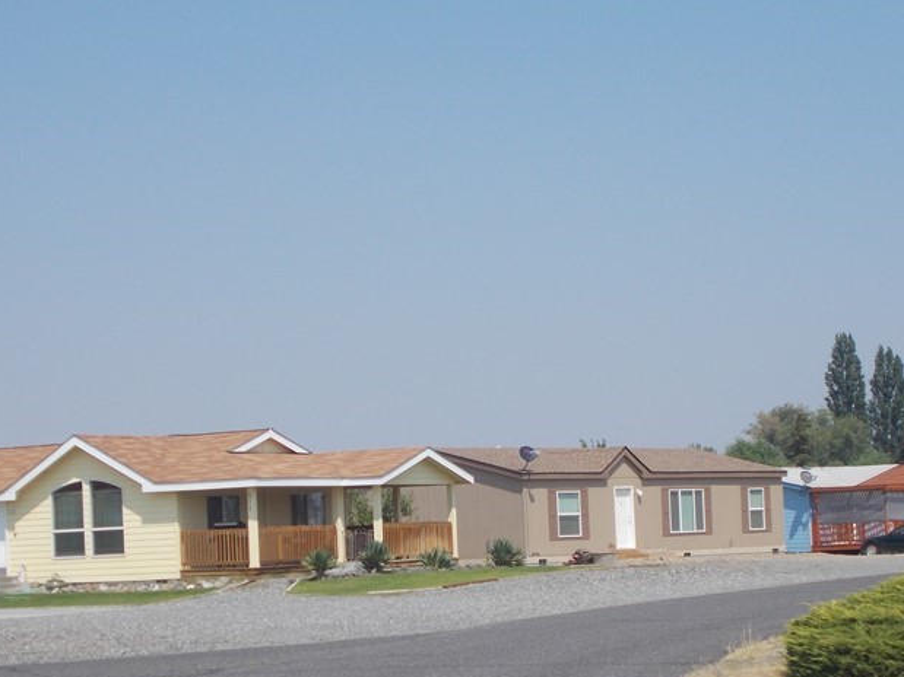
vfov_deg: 15.4
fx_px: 2507
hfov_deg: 20.4
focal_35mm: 96
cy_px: 465
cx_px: 460
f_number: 12.3
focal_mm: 10.3
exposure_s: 1/100
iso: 80
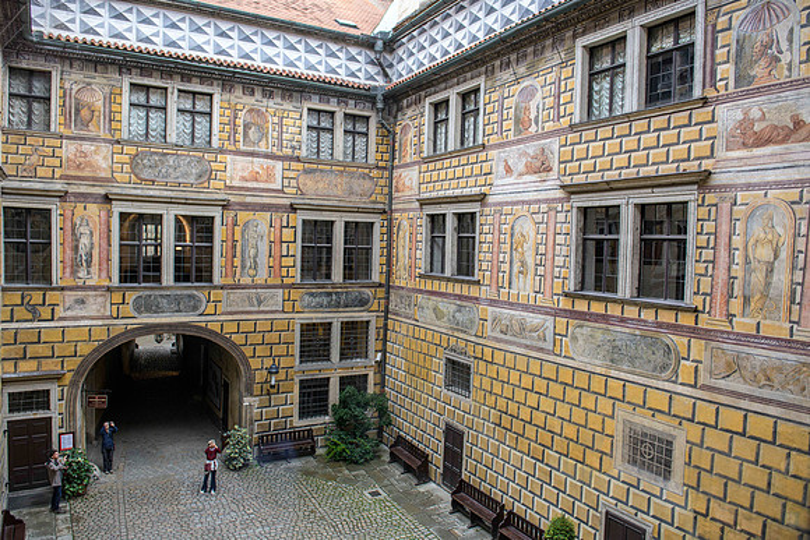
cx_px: 405
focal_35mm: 26
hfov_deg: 69.4
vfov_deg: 49.6
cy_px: 270
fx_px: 585
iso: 450
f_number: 5
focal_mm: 26
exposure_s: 1/50
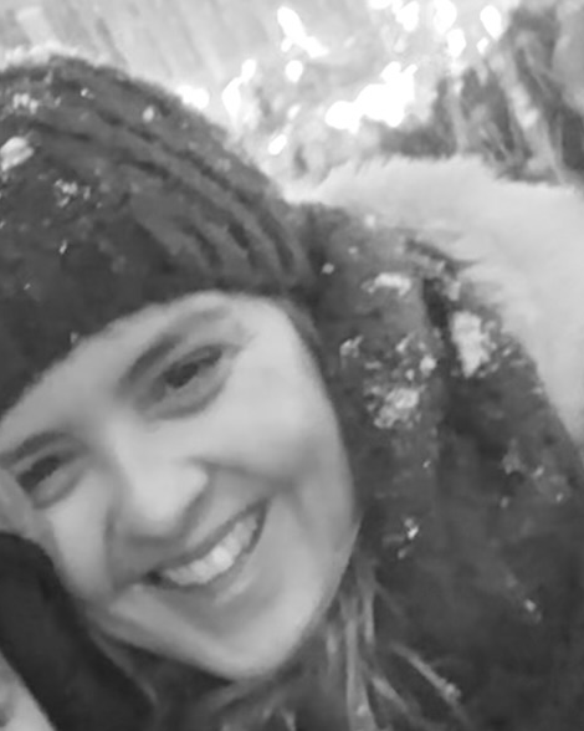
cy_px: 637
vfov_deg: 18.5
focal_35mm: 102
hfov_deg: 14.9
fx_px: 2205
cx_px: 14
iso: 1000
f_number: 1.9
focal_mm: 2.69
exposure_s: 1/17
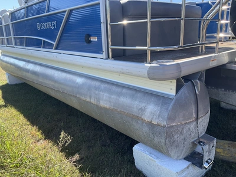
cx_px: 118
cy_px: 88
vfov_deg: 48.2
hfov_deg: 61.7
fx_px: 198
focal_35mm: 29
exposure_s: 1/435
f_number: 1.8
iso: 25
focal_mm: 3
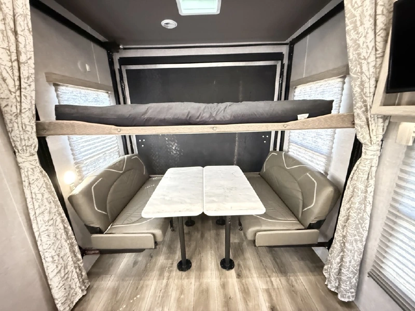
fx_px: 168
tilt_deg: -15.8
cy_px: 156
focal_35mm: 14
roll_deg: +1.8
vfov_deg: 85.7
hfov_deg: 102.1
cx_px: 208
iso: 2500
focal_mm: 2.22
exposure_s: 1/29
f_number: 2.2
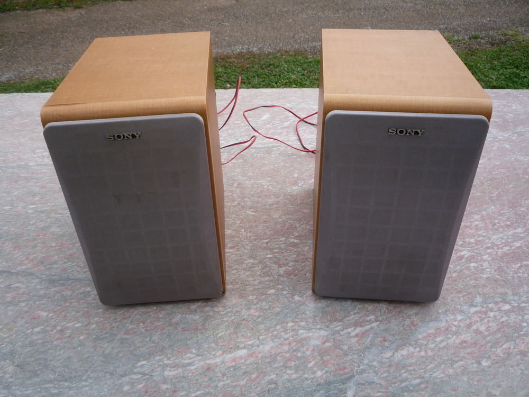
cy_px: 198
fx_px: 458
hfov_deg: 60.0
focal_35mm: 30
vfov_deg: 46.8
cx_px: 264
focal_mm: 5.2
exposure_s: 1/50
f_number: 3.3
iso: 100
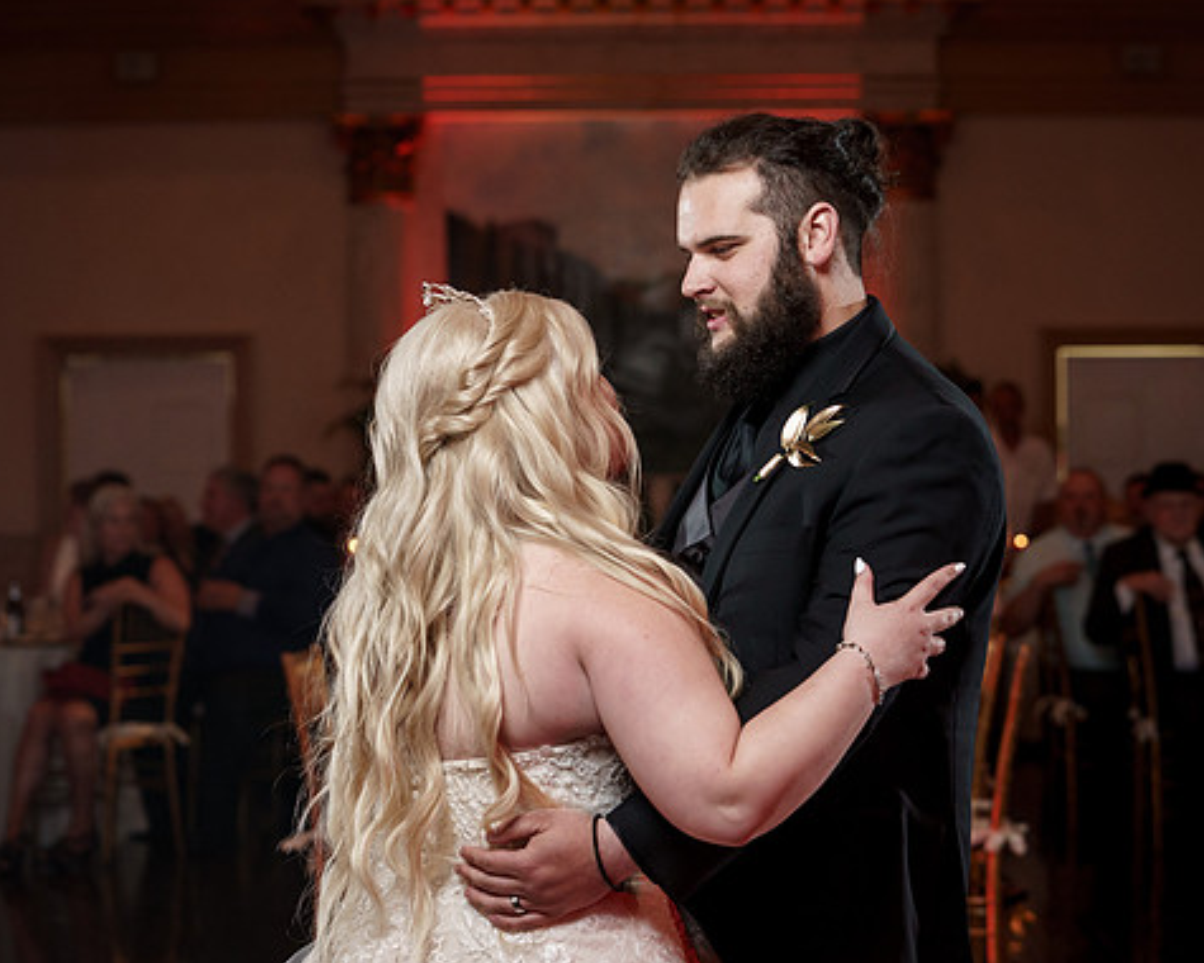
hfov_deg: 23.0
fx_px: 2958
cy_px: 483
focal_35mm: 83
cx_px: 656
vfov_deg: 18.5
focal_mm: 70
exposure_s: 1/200
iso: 2000
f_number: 4
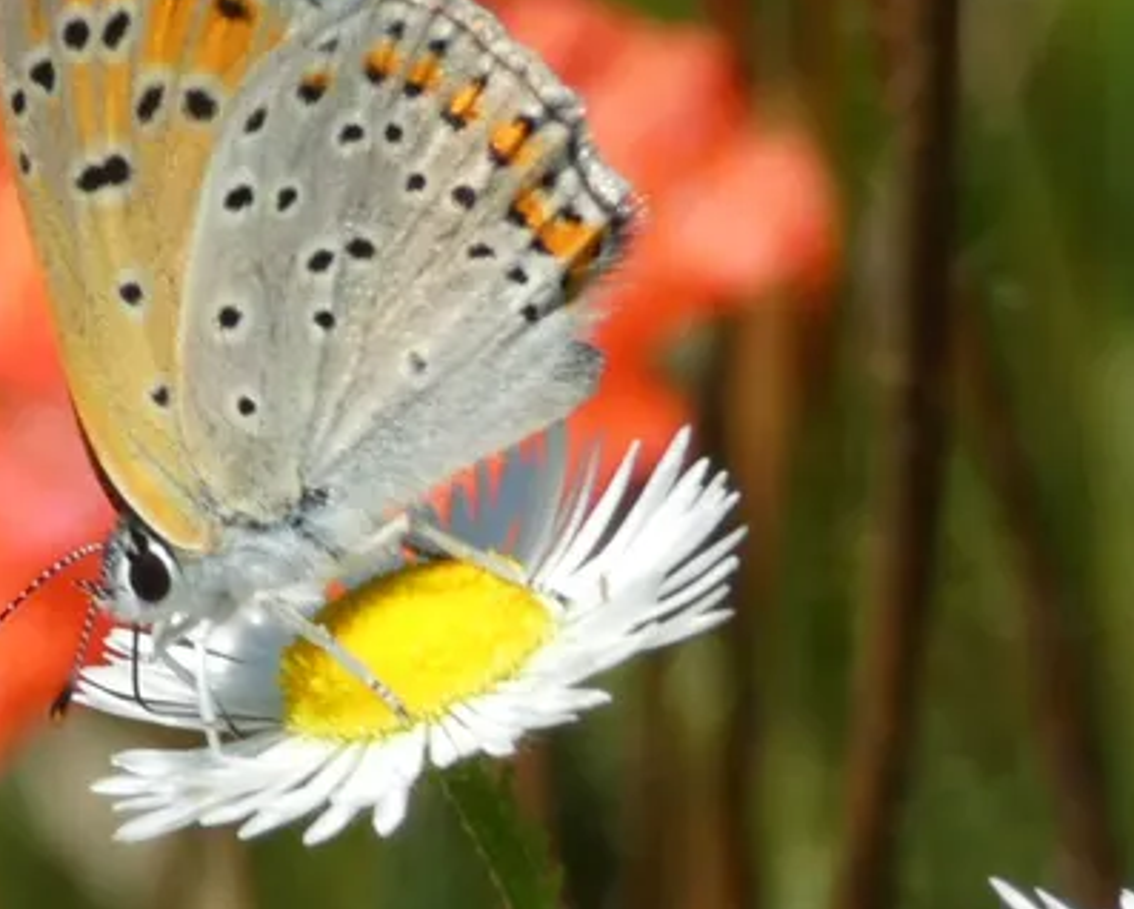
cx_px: 223
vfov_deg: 5.8
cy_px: 349
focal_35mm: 266
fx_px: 8932
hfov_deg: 7.3
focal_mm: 30.2
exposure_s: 1/160
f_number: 5.5
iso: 80
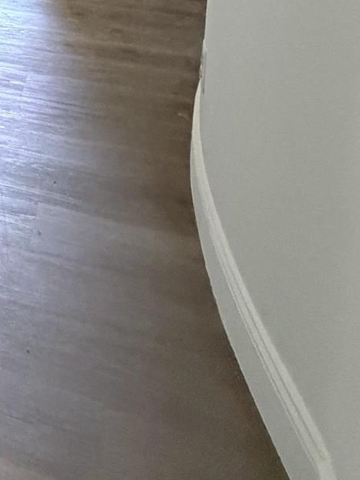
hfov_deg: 22.8
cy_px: -144
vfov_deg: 29.6
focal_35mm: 52
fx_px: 721
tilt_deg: -11.4
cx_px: -181
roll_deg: +1.5
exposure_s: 1/60
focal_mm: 2.22
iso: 800
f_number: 2.2
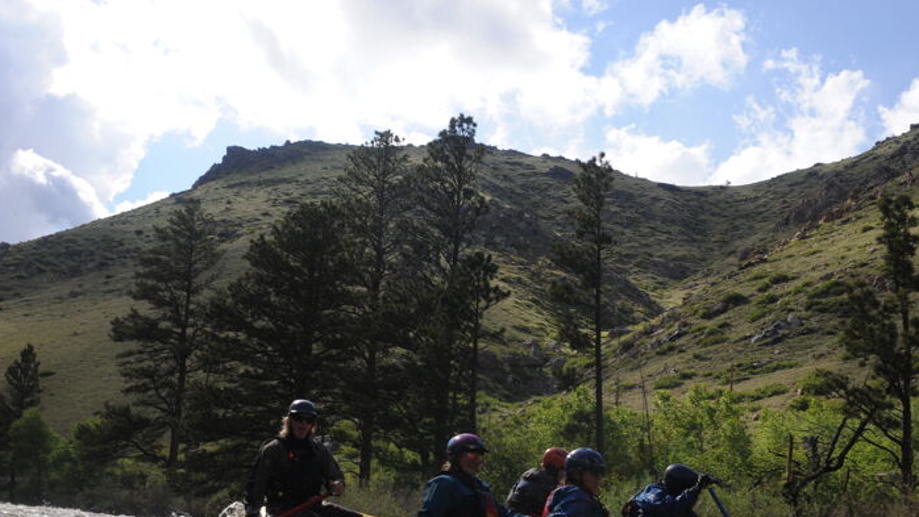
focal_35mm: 42
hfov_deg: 48.3
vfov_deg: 28.3
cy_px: 317
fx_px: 1024
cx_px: 512
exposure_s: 1/640
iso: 250
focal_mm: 35
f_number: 8
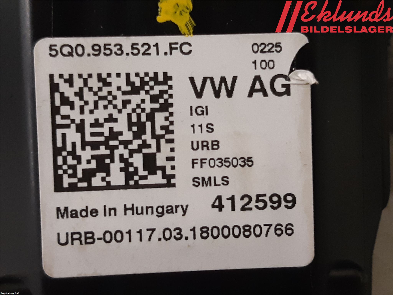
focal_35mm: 26
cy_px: 148
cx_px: 196
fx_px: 295
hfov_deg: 67.3
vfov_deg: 53.1
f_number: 1.7
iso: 200
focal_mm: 3.93
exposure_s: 1/50
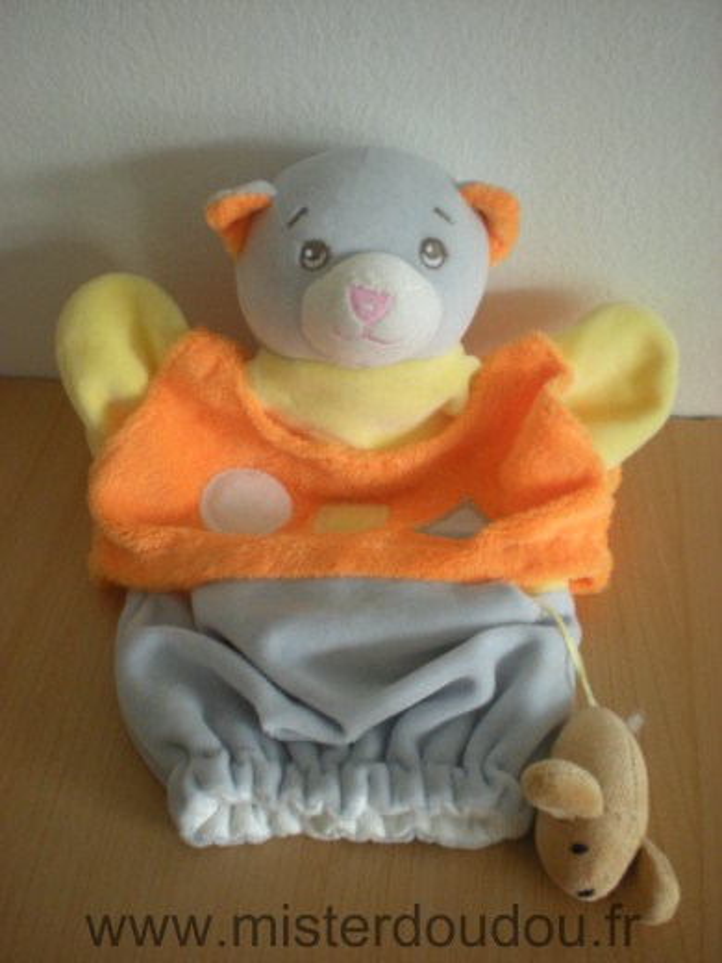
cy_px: 482
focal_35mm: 38
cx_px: 361
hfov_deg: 37.7
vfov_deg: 49.0
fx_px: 1057
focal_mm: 6.3
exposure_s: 1/8
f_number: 3.1
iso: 255
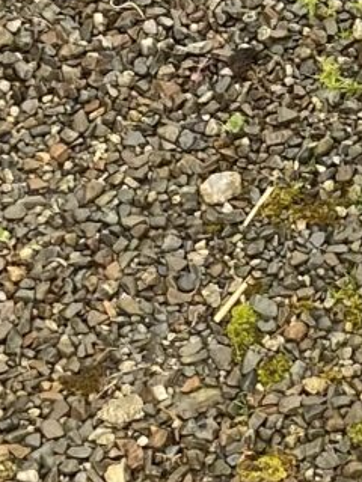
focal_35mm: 208
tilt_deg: -47.1
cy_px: -23
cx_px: 786
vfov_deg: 9.4
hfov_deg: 6.8
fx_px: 2900
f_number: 1.8
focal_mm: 4.25
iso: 32
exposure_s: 1/236
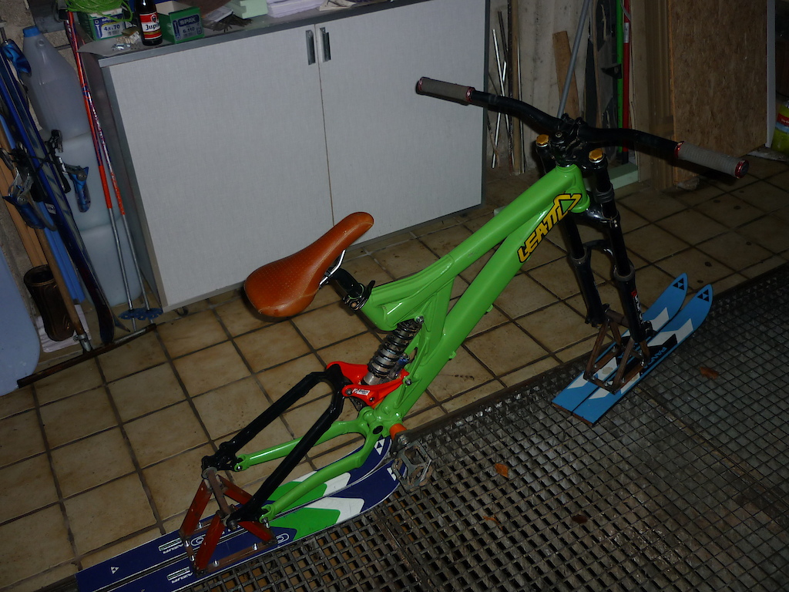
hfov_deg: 55.4
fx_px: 752
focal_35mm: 33
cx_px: 394
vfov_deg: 42.9
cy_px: 296
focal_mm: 5.5
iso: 80
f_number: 2.8
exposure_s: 1/30
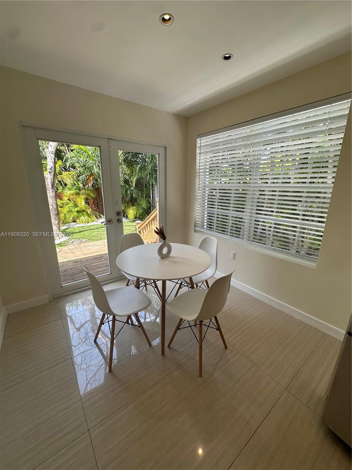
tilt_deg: -14.1
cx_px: 176
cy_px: 235
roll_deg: -1.2
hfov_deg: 85.7
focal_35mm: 14
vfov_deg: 102.1
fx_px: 190
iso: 40
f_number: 2.2
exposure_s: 1/175
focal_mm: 2.22
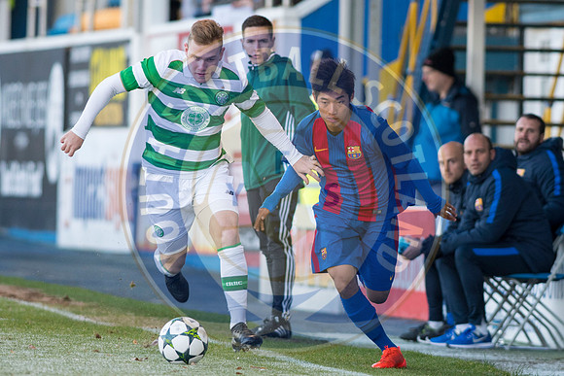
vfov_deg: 3.1
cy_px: 188
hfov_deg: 4.6
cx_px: 282
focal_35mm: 450
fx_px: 7051
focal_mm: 300
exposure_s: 1/1000
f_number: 3.5
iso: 800
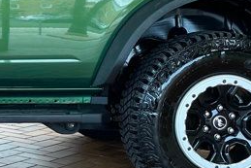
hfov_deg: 17.6
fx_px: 746
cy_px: 43
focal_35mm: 107
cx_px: -96
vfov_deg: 12.8
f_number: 1.6
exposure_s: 1/120
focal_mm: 4.2
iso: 80
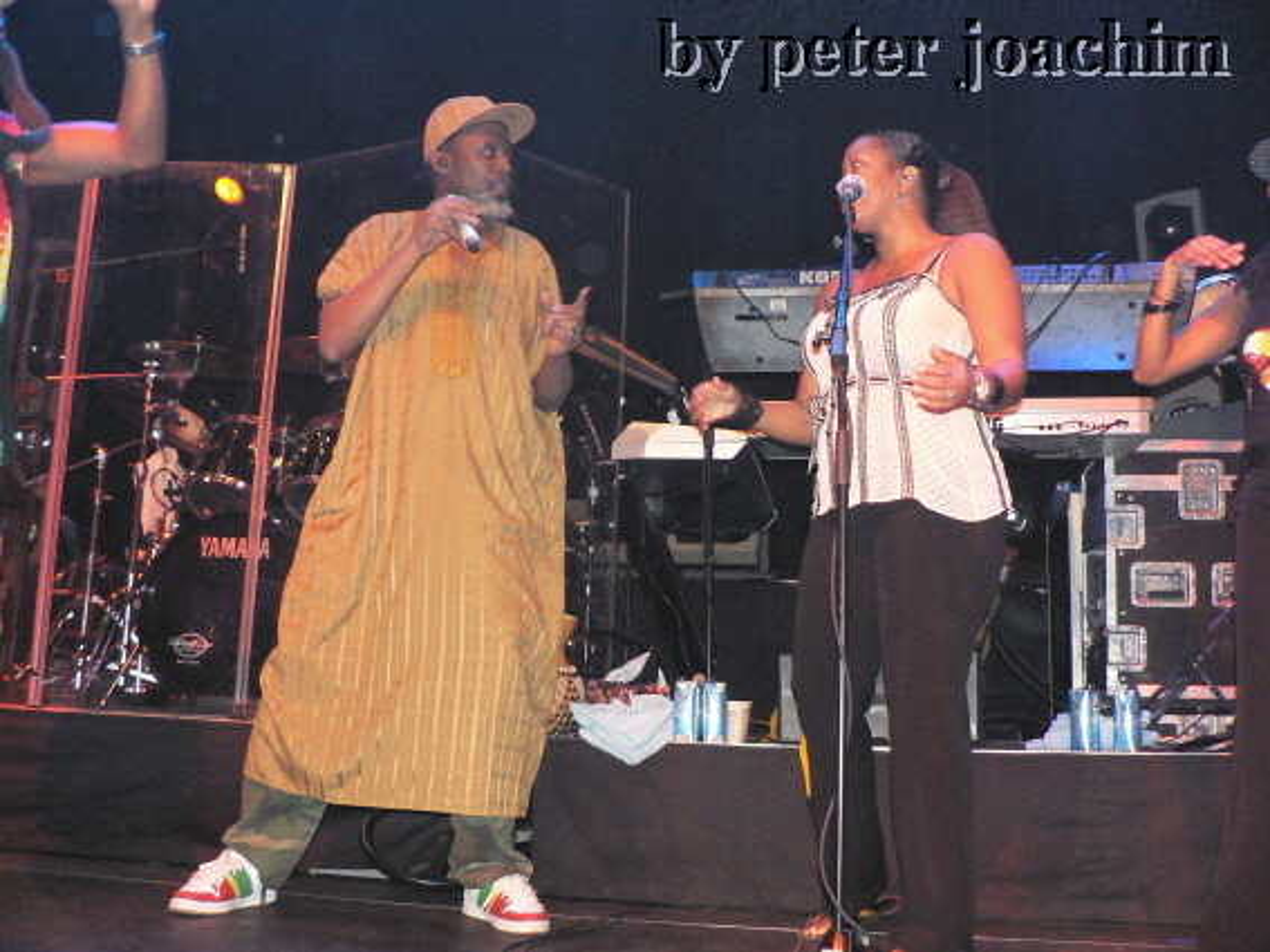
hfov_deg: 52.6
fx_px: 1284
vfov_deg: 40.7
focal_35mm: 35
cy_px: 476
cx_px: 635
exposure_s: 1/60
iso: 400
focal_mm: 6
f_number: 2.8
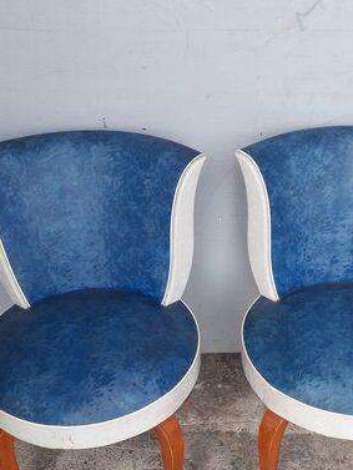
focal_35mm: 43
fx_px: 584
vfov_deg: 43.3
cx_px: 216
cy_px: 308
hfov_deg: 33.5
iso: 50
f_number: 1.9
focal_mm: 3.6
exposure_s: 1/100
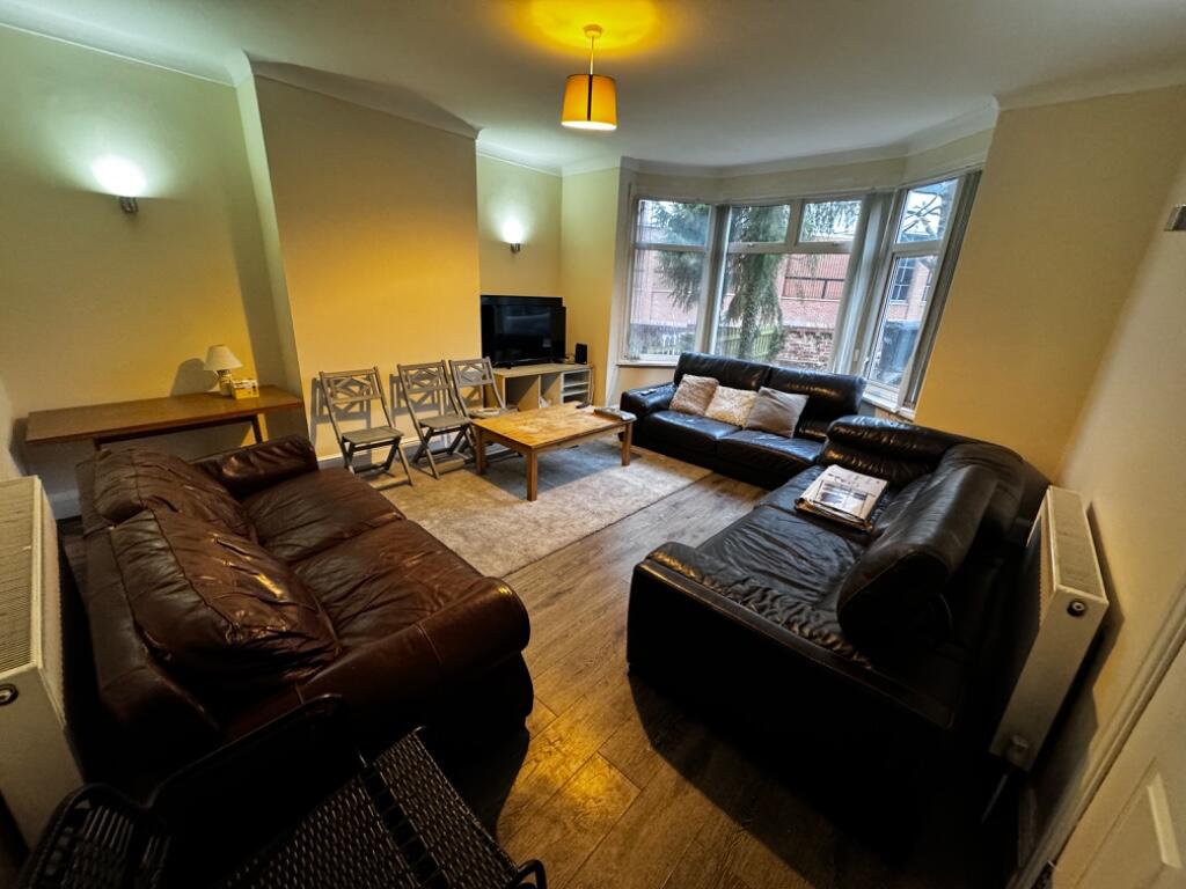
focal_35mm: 14
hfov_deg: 102.1
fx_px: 480
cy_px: 444
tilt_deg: -18.9
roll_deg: -2.9
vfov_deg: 85.7
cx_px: 593
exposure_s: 1/50
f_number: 2.2
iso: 400
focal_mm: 2.22
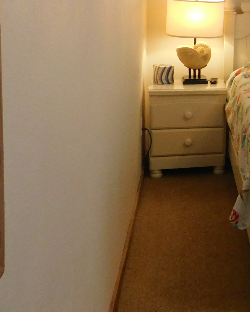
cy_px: 43
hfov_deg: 22.1
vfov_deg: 31.7
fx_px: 527
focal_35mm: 57
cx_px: 375
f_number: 3
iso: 320
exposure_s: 1/30
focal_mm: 4
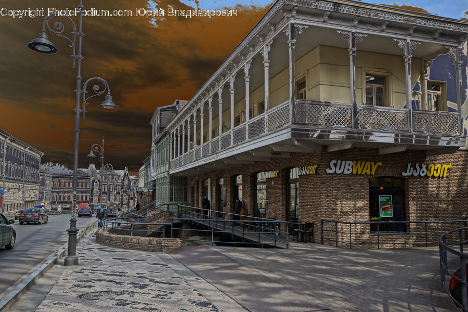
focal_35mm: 30
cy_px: 156
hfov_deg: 61.9
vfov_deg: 43.6
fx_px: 390
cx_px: 234
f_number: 8
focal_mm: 20
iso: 100
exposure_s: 1/200
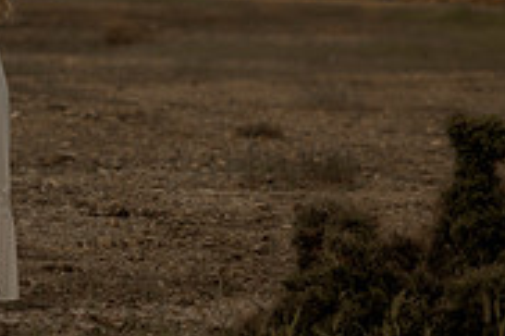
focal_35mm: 239
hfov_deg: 8.5
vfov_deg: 5.7
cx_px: -122
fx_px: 3350
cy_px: 72
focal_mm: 50
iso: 200
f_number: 2.2
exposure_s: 1/1000
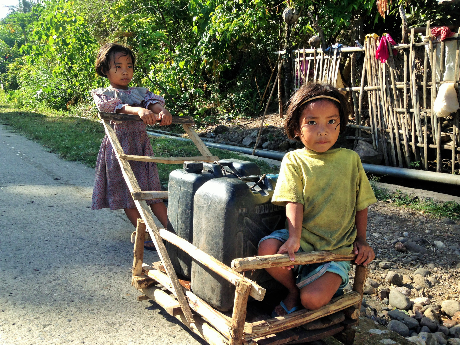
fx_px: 439
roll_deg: +1.3
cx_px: 230
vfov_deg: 42.9
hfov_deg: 55.4
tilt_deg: -8.5
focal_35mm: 33
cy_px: 172
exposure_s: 1/430
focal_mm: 4.12
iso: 50
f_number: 2.4
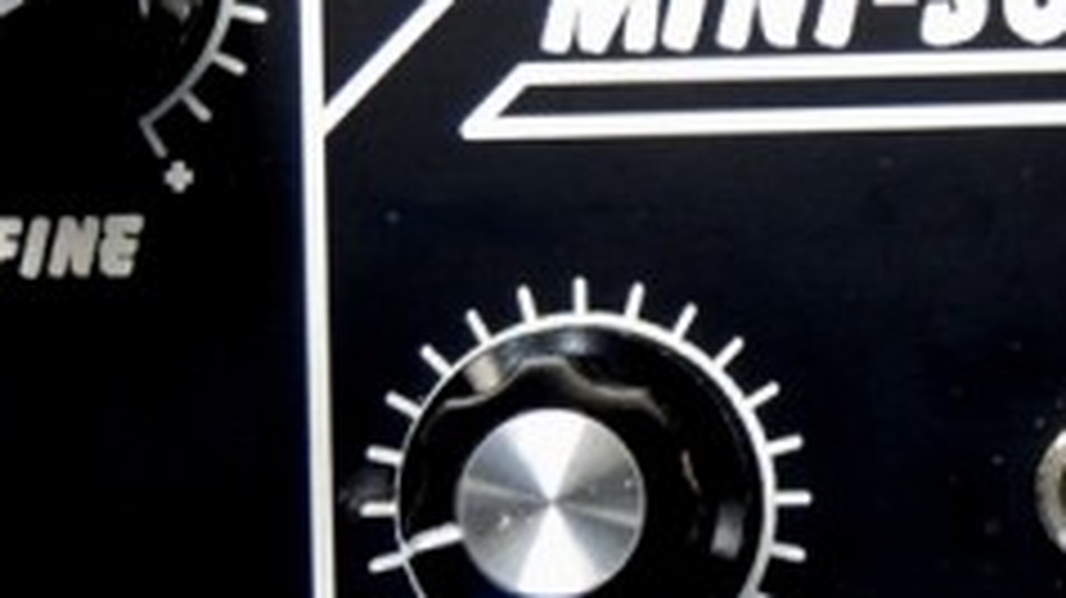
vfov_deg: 11.7
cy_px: 355
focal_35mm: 103
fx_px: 2910
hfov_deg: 20.4
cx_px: 949
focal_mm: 6
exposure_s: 1/30
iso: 220
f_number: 2
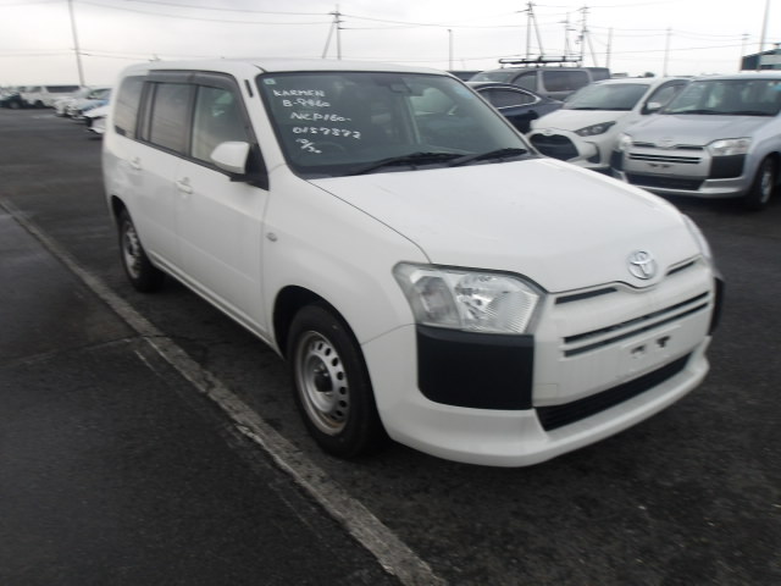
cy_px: 293
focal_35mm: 27
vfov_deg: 51.4
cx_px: 390
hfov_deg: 65.3
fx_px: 609
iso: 218
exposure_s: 1/60
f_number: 10.4
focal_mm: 4.9
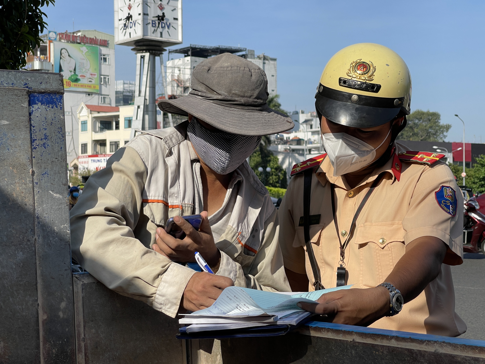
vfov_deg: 22.9
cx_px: 242
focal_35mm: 64
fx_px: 897
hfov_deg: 30.3
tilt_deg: -0.3
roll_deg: +0.2
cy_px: 182
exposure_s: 1/1508
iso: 20
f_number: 2.2
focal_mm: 7.5
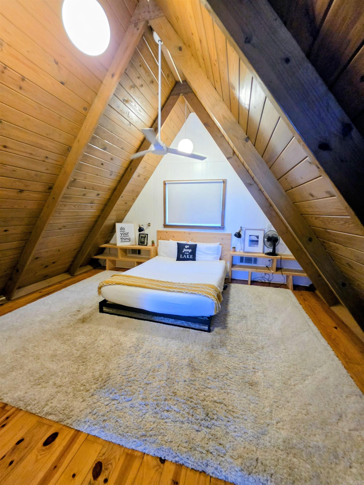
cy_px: 242
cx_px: 182
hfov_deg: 89.9
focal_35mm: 13
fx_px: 182
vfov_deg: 106.2
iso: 400
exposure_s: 1/60
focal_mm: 2.2
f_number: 1.9
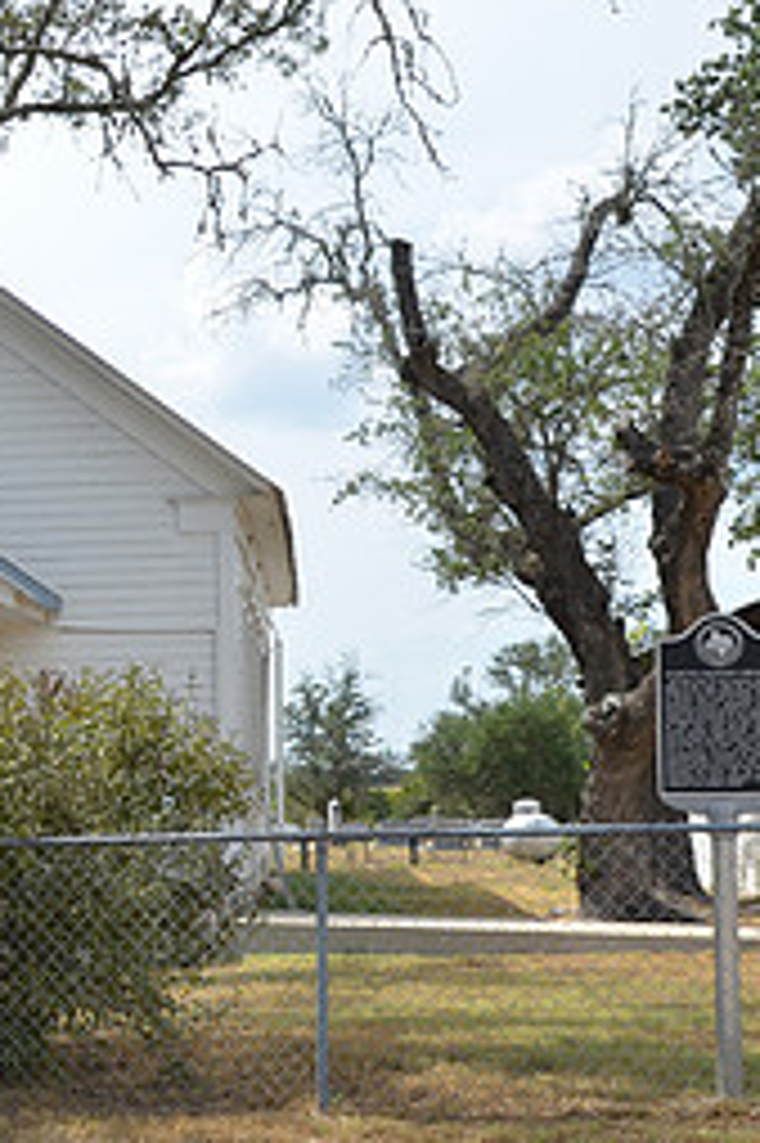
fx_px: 2822
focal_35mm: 89
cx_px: -310
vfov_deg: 22.9
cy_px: 639
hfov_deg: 14.5
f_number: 7.1
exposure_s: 1/200
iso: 200
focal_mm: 26
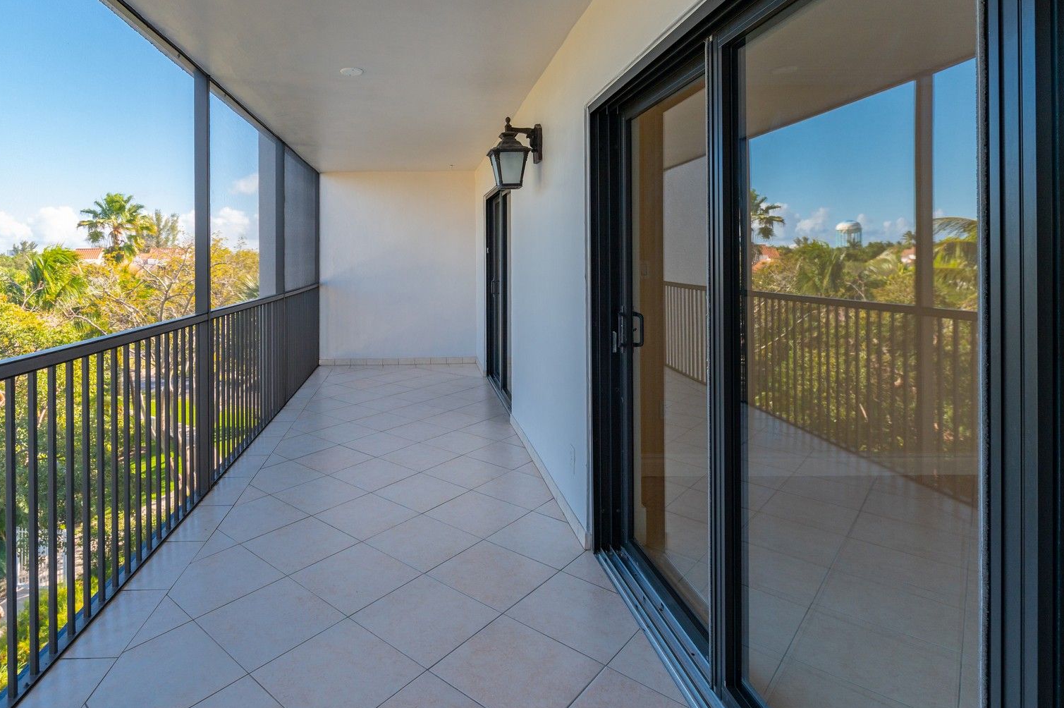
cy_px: 266
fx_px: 561
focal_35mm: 19
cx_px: 396
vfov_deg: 63.6
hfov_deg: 85.2
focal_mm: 14
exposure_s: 1/160
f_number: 7.1
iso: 320
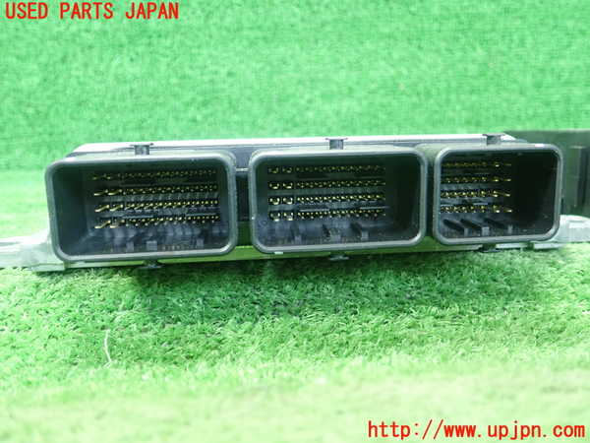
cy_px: 222
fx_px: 511
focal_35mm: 30
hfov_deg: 60.0
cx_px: 295
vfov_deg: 46.8
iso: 800
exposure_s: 1/60
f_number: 2.3
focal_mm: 5.5
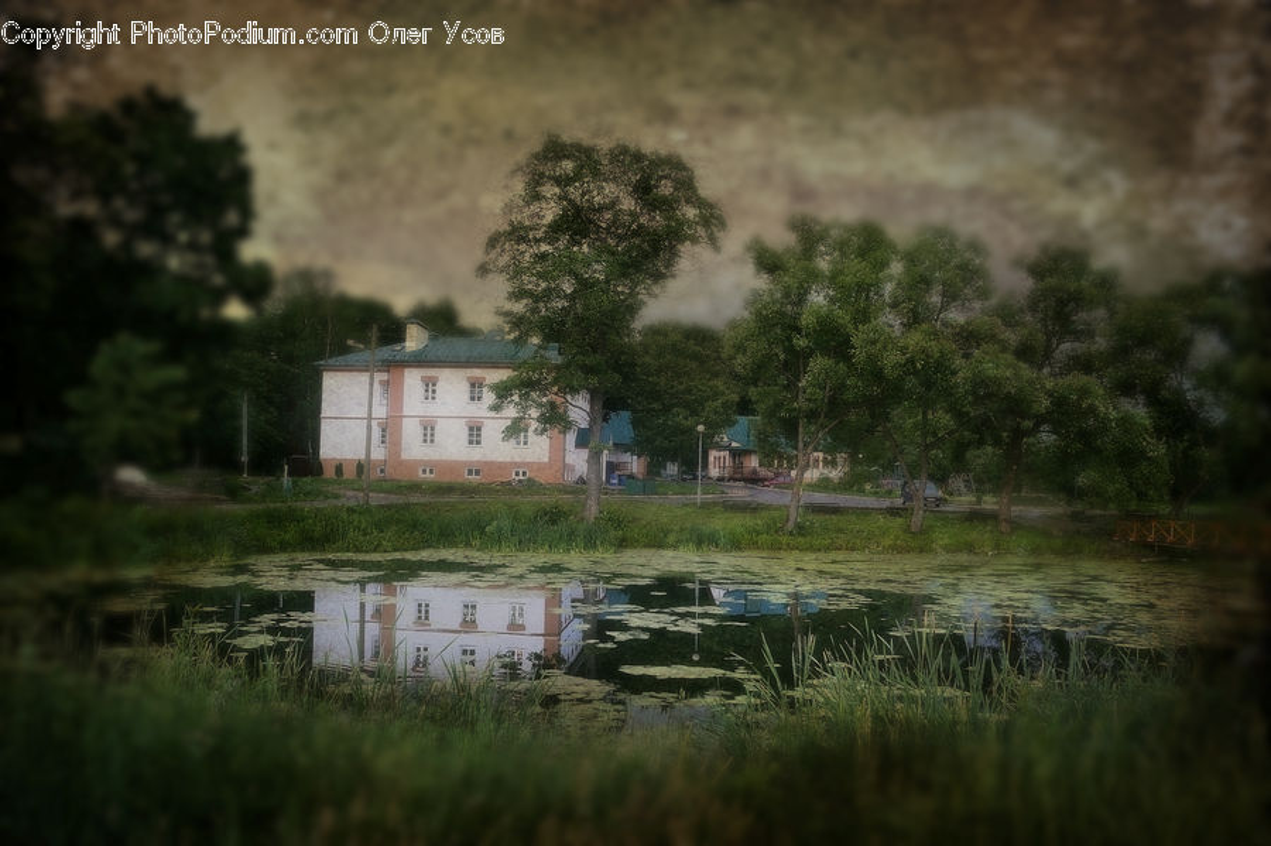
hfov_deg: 67.4
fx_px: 953
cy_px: 423
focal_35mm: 27
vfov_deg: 47.9
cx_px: 636
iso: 400
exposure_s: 1/60
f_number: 4
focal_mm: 18
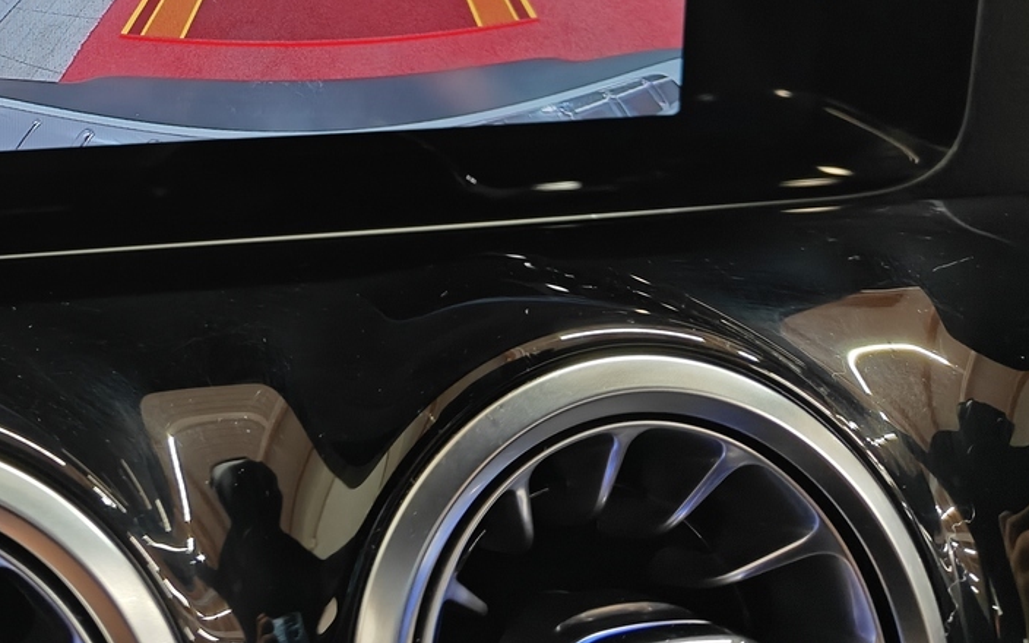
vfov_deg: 23.3
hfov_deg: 36.0
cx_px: 64
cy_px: -67
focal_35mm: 52
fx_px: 1458
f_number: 1.8
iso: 160
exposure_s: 1/50
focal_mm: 5.59
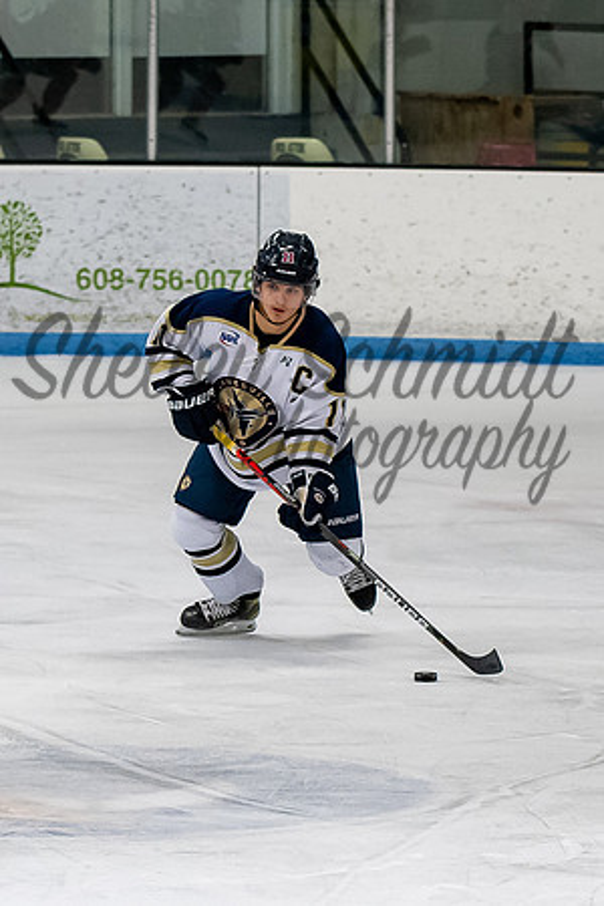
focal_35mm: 364
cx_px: 254
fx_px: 9160
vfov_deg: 5.7
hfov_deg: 3.8
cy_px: 324
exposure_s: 1/800
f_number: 3.2
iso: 1400
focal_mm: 102
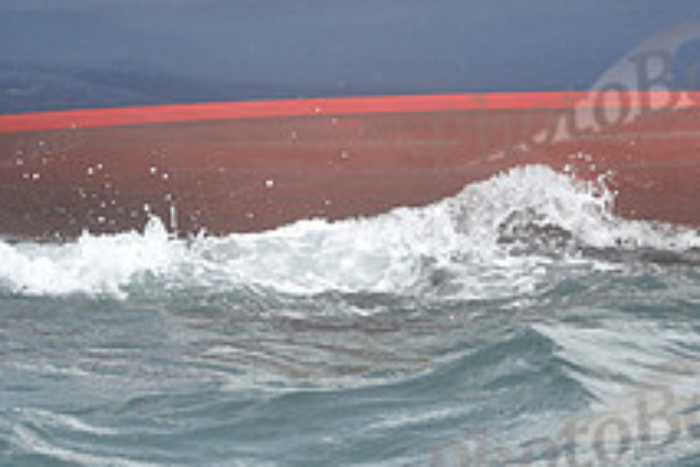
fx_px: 4861
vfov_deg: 5.5
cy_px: -35
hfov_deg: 8.2
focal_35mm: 250
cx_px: 256
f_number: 11
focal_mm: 92
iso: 320
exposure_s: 1/800
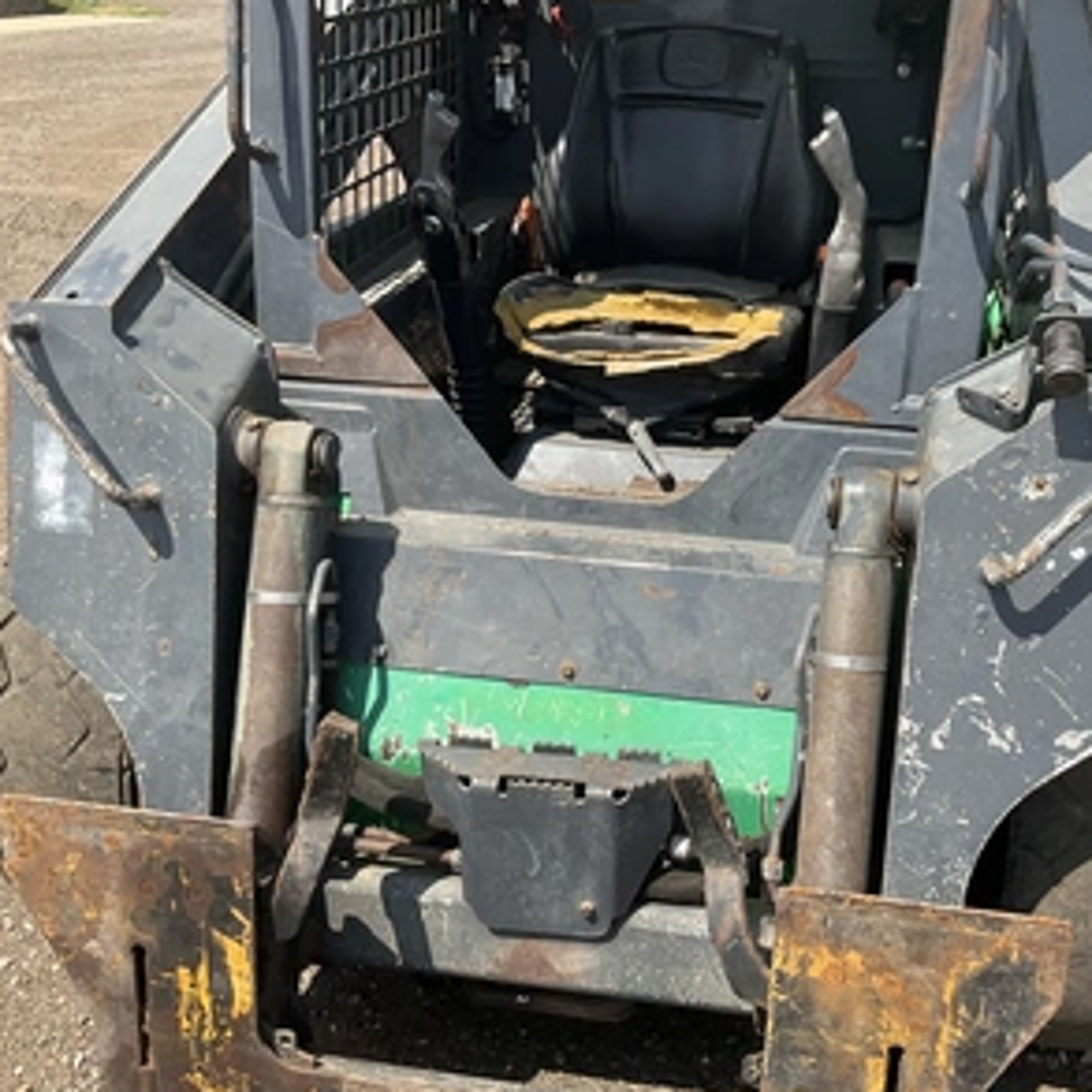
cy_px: 552
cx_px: 663
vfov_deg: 47.2
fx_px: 1249
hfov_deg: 46.9
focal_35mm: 35
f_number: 1.8
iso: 25
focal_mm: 3
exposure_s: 1/1250
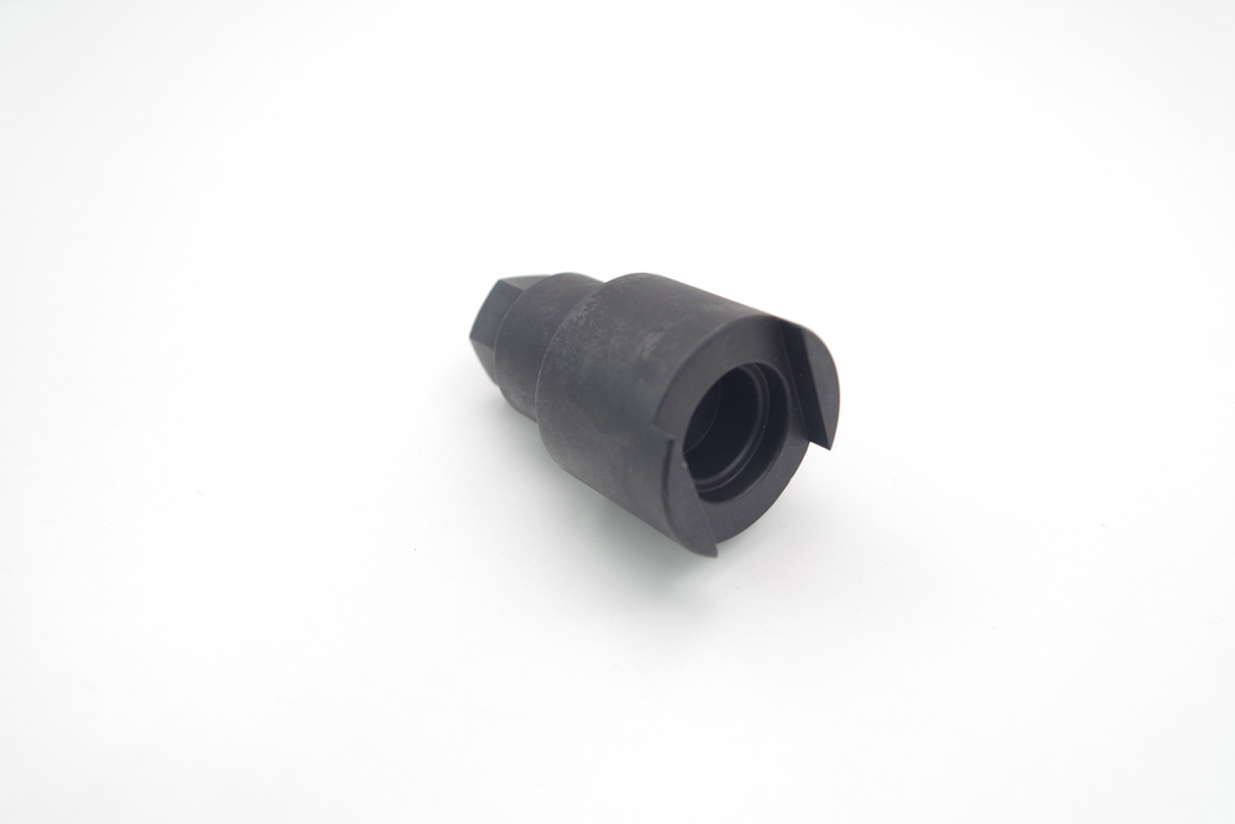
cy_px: 412
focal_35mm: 27
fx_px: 926
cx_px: 618
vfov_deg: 47.9
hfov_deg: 67.4
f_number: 5
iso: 100
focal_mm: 18
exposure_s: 1/50
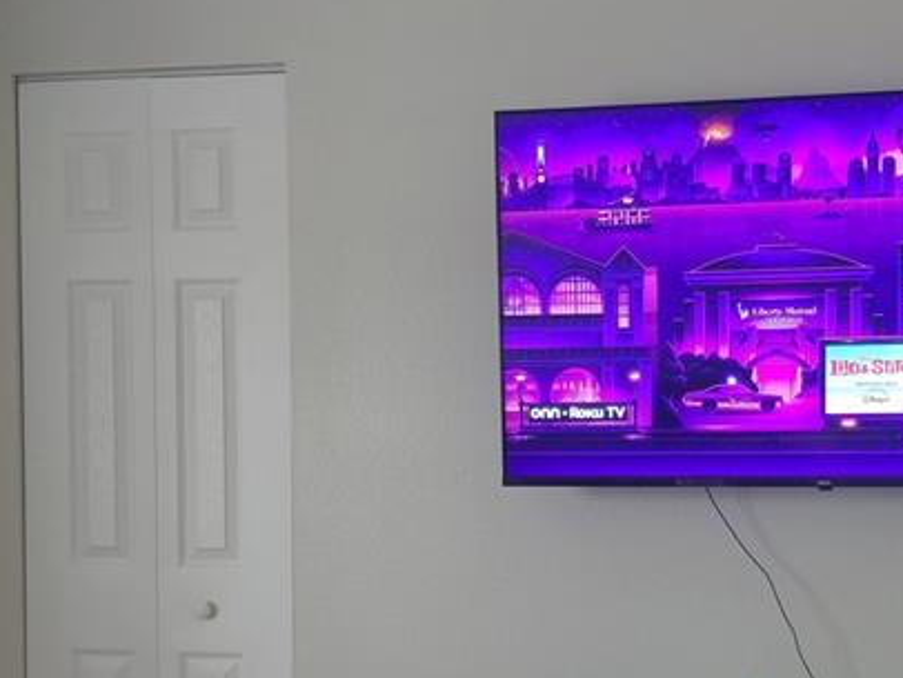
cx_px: 527
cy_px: 485
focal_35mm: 63
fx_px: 1644
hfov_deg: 30.6
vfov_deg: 23.1
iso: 200
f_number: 1.8
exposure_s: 1/60
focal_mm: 4.69
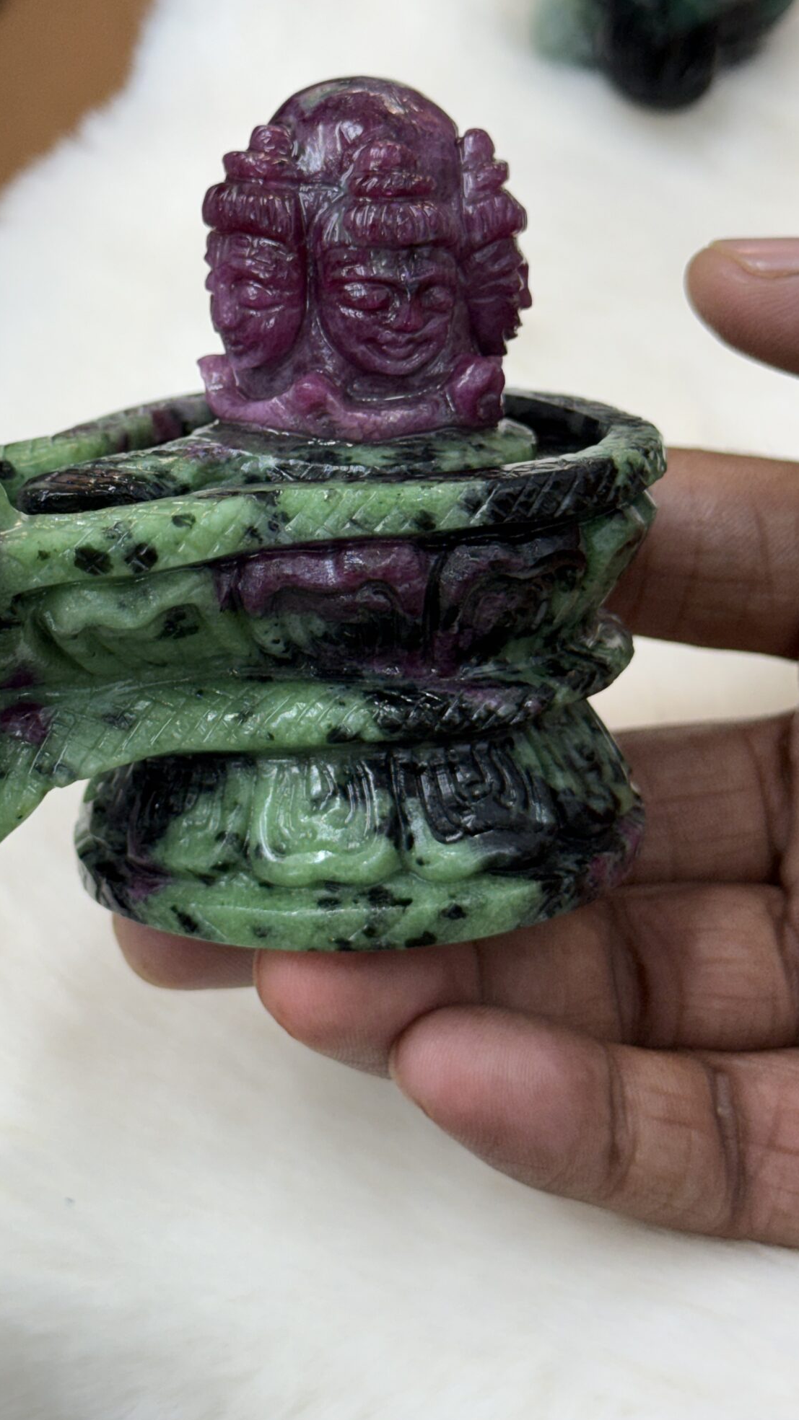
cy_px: 576
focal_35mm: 68
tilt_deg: -46.5
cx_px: 240
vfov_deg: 30.9
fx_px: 2562
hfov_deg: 17.7
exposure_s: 1/121
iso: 50
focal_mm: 6.76
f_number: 1.78
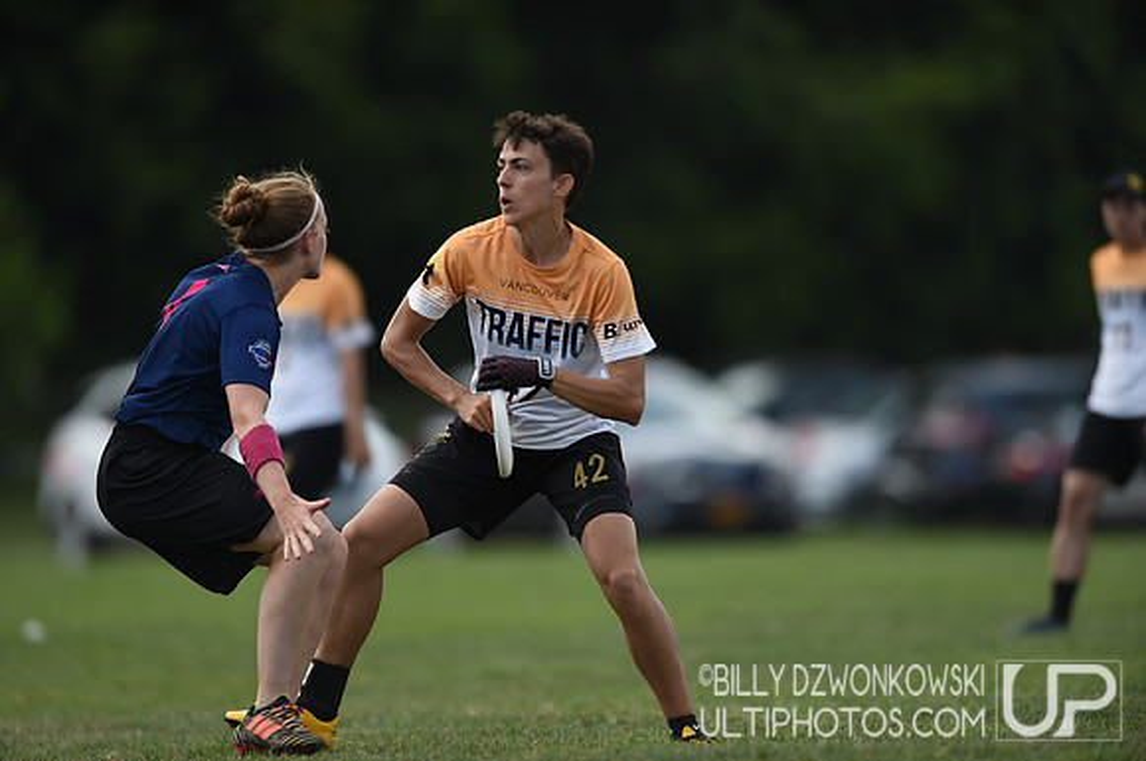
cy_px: 380
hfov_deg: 5.2
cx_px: 573
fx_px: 12715
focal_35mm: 400
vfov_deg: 3.4
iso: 100
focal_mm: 400
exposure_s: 1/1000
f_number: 2.8
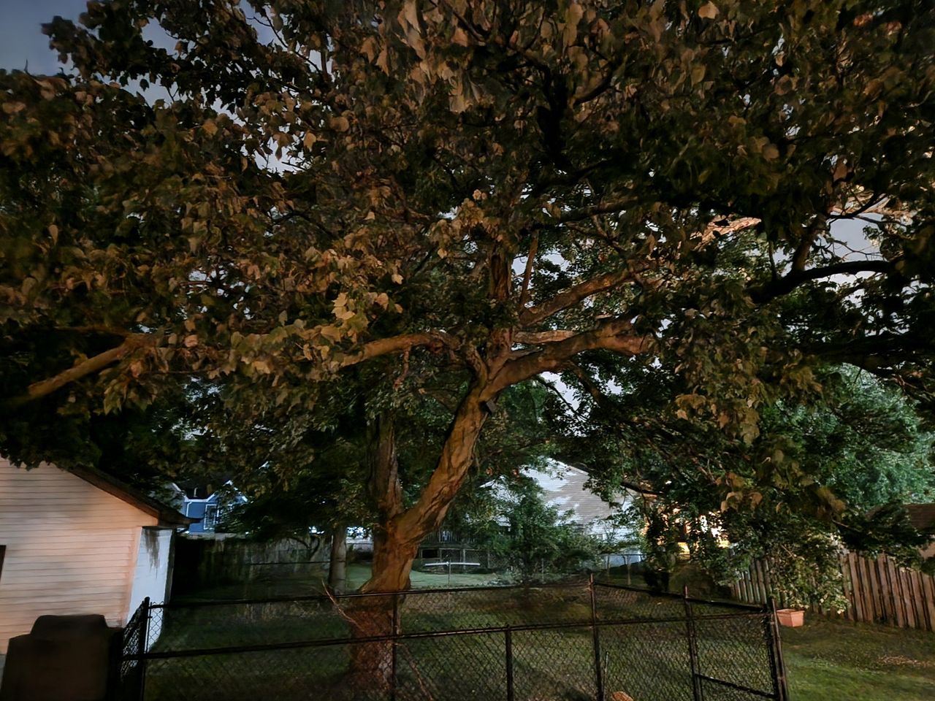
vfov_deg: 58.9
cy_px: 350
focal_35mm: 23
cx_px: 468
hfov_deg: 73.9
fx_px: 621
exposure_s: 1/2
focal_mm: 5.4
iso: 2000
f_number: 1.8
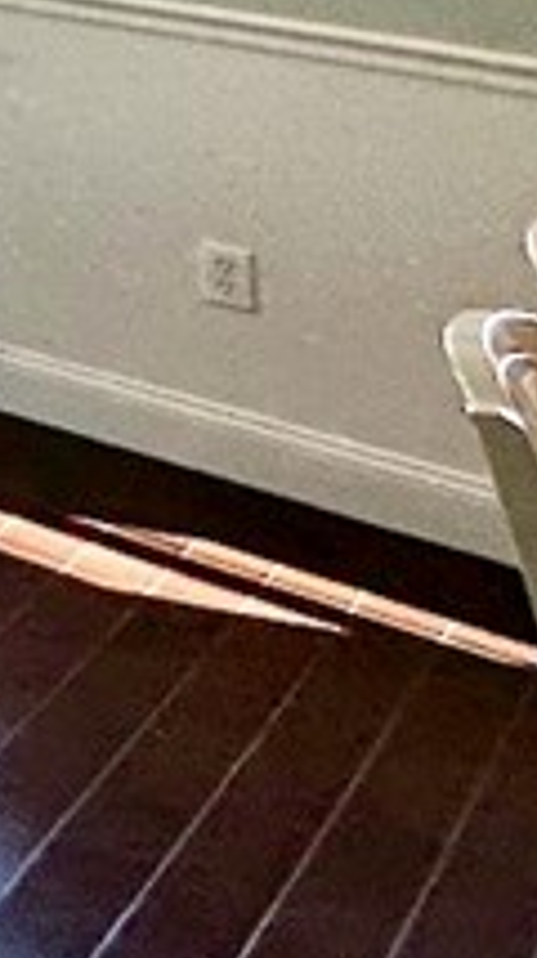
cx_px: -1741
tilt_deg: +4.4
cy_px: -586
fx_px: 1852
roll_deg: -1.3
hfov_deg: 7.7
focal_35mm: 73
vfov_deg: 22.2
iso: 100
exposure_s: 1/120
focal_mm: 2.22
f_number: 2.2
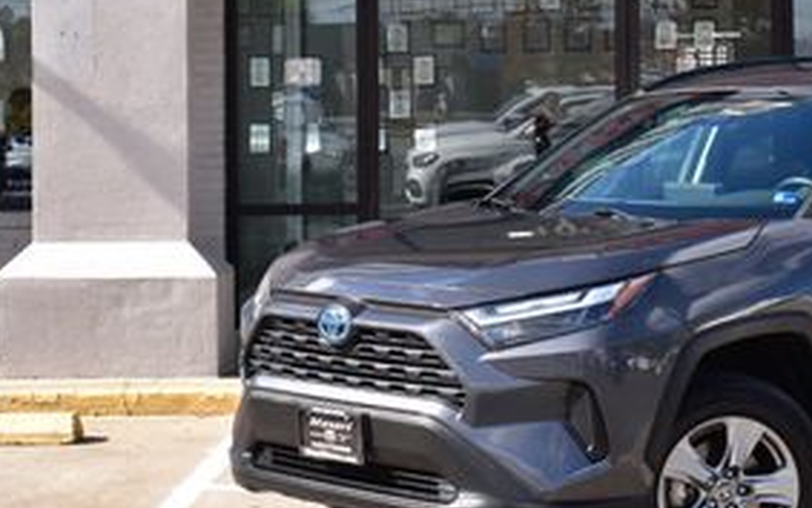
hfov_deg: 19.3
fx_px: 2372
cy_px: 69
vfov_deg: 12.1
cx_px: 608
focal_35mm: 107
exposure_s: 1/320
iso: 400
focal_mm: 31
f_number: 10
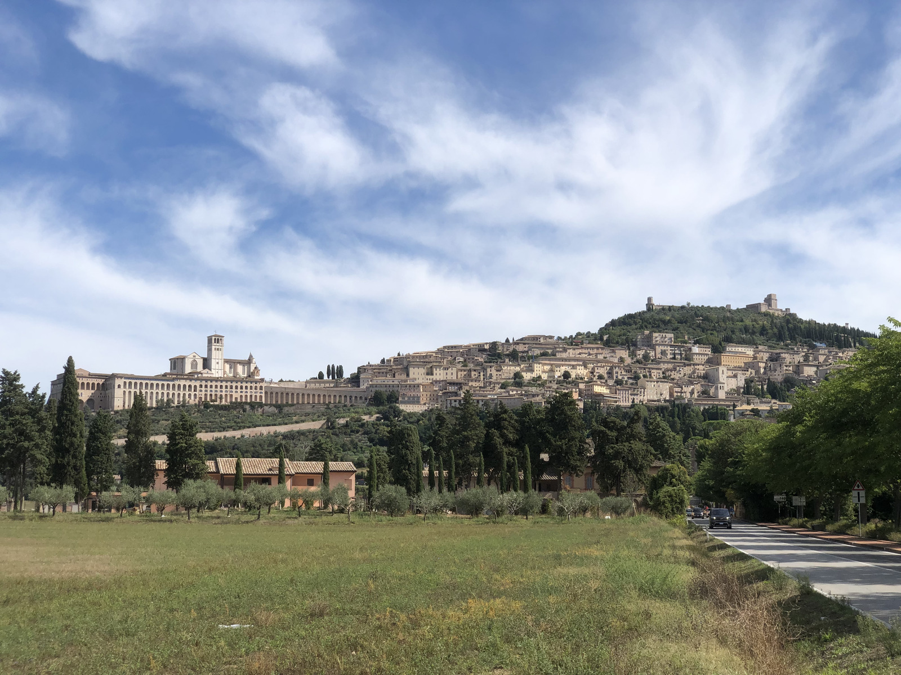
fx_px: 1353
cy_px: 338
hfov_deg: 36.8
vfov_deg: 28.0
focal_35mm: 52
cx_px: 450
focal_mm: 6
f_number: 2.4
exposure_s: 1/1567
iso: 16
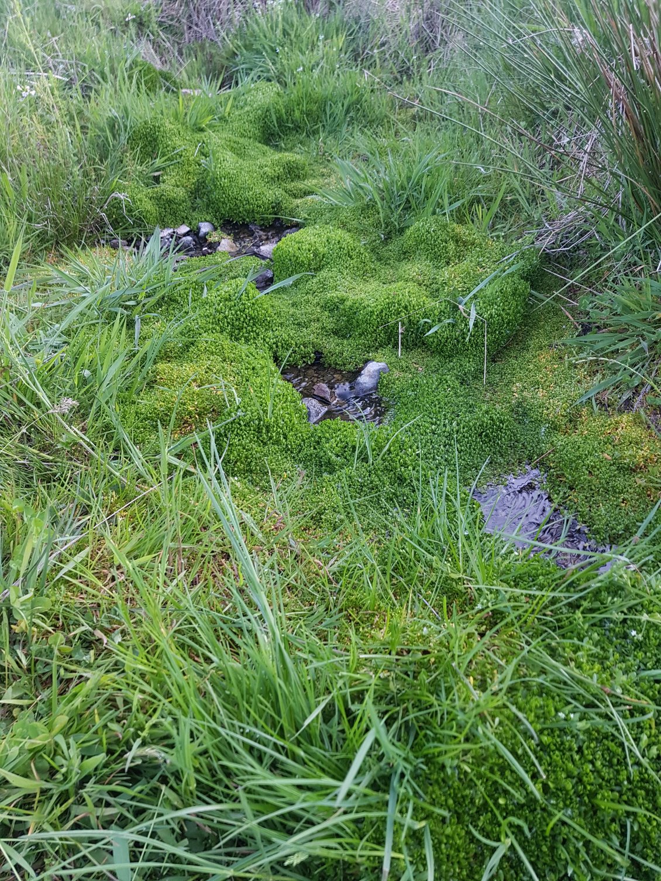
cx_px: 330
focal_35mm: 26
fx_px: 662
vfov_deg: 67.3
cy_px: 440
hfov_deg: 53.1
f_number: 1.7
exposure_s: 1/100
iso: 64
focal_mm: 4.2
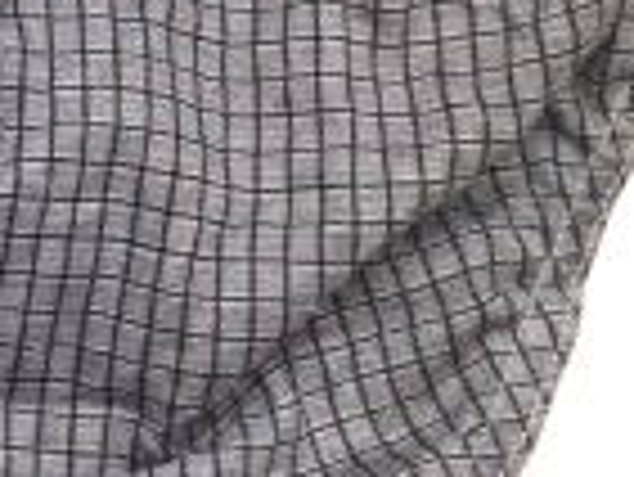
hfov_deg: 16.2
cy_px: 25
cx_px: -117
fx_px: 2145
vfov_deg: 12.6
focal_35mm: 117
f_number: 2.4
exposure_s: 1/40
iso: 64
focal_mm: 4.12
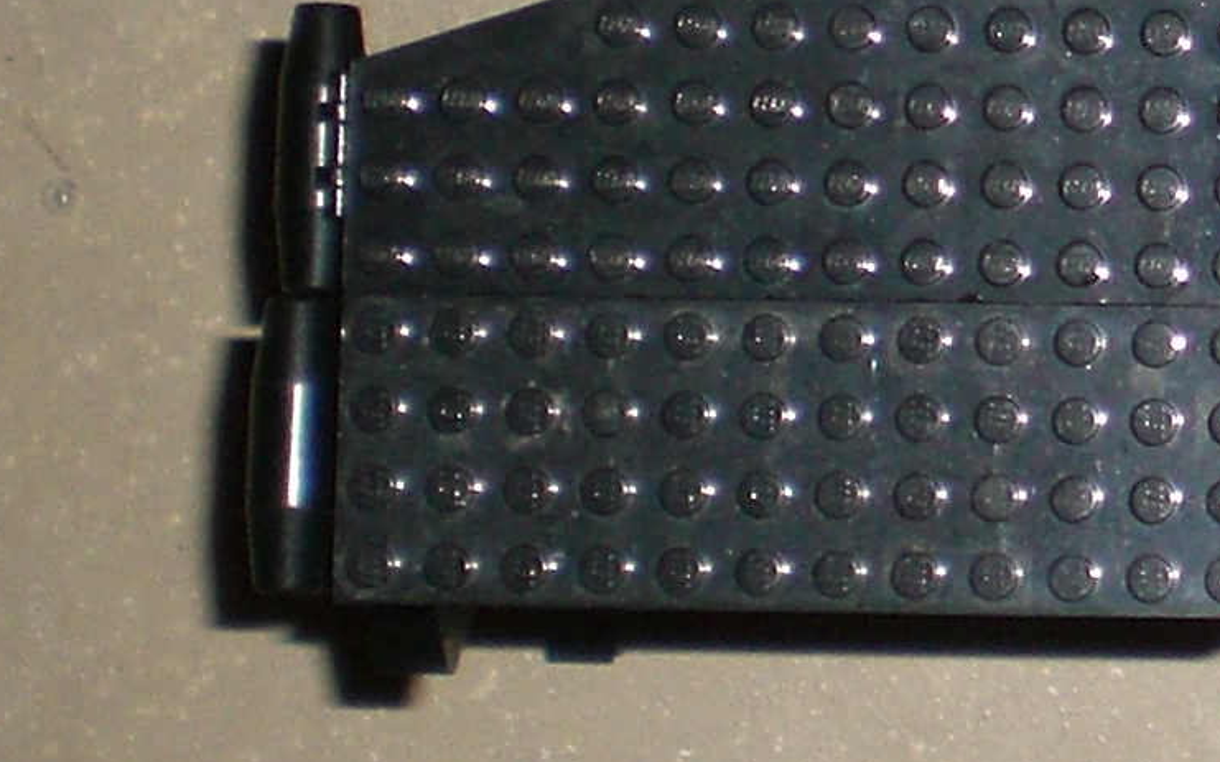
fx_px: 5087
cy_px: -31
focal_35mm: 153
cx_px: 1823
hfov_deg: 13.0
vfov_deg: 8.5
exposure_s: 1/60
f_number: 3.1
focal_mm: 6.3
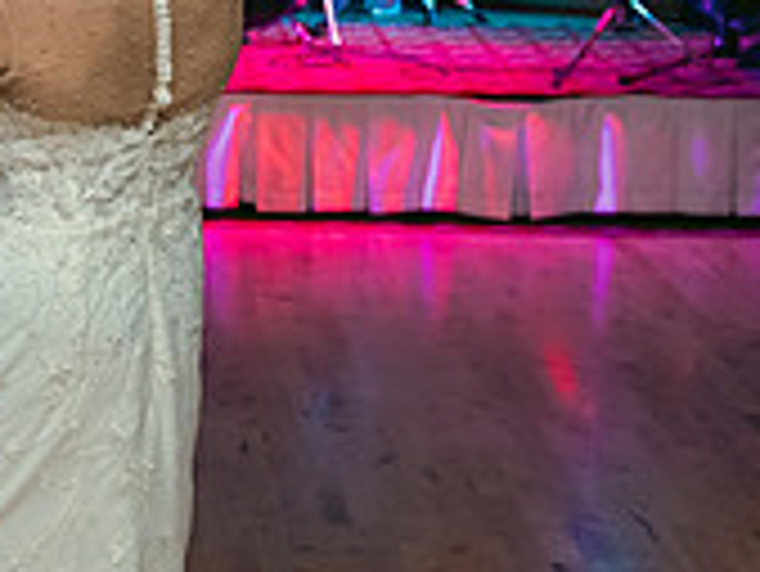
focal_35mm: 118
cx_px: -22
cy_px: 74
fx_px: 2593
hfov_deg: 16.3
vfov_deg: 12.5
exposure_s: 1/160
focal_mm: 35
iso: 800
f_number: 3.5
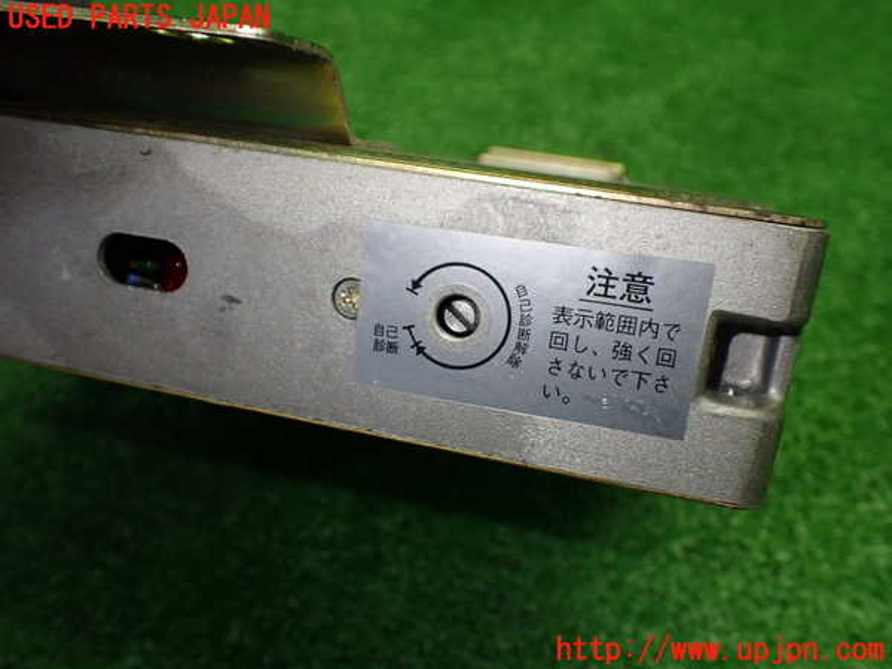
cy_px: 334
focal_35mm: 32
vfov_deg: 44.2
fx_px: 825
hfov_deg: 56.8
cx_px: 446
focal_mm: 5.79
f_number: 2.4
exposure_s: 1/125
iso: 320
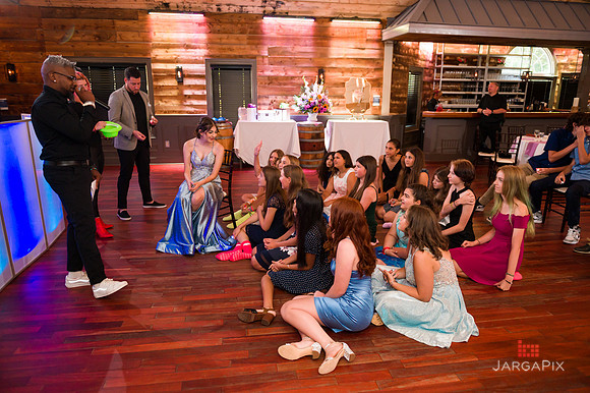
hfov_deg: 73.8
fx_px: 393
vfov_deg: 53.1
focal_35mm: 24
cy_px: 196
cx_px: 295
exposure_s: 1/125
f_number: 3.2
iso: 1250
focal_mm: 24
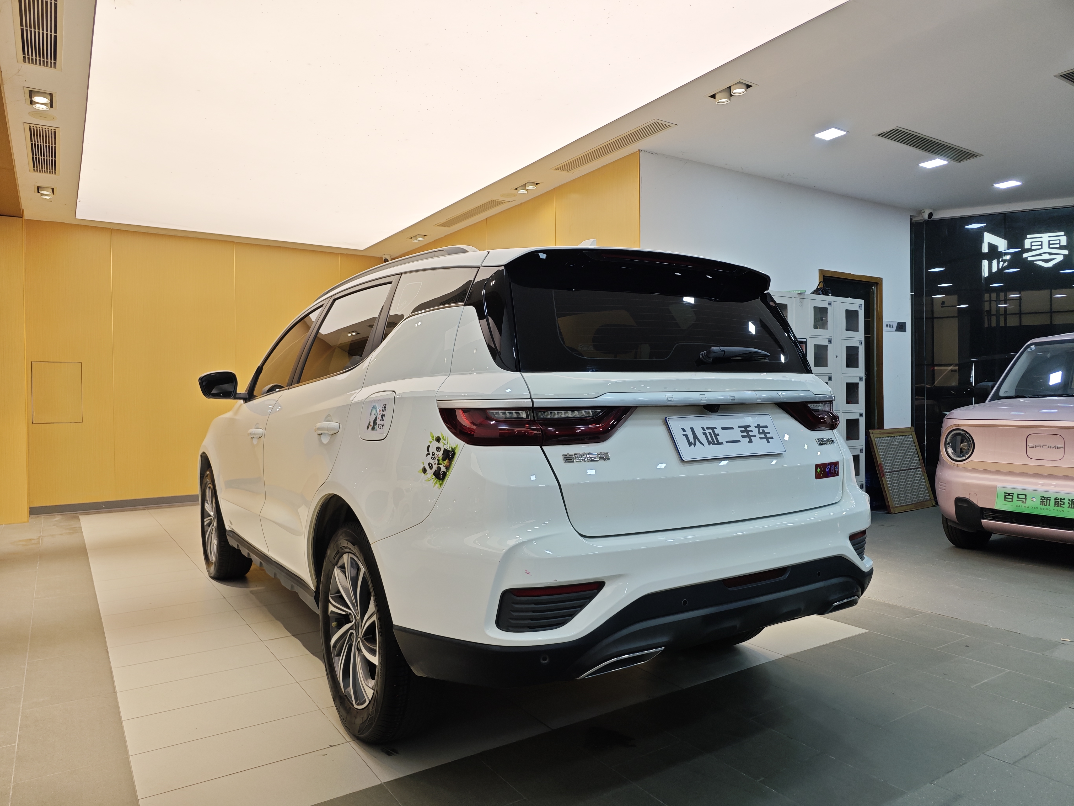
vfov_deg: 58.9
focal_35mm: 23
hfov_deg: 73.9
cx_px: 537
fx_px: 714
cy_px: 403
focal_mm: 8.7
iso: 64
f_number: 1.9
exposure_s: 1/100
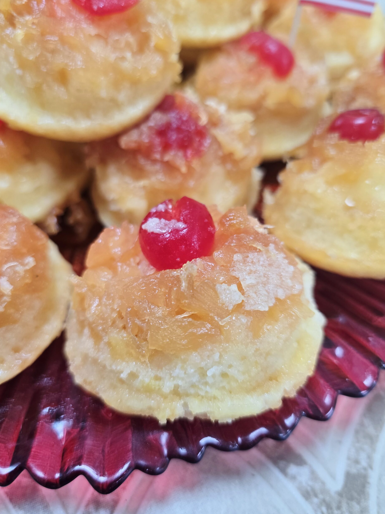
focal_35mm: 24
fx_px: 356
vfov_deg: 71.6
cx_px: 190
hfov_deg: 56.8
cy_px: 250
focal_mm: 6.3
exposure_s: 1/120
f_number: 1.7
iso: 125
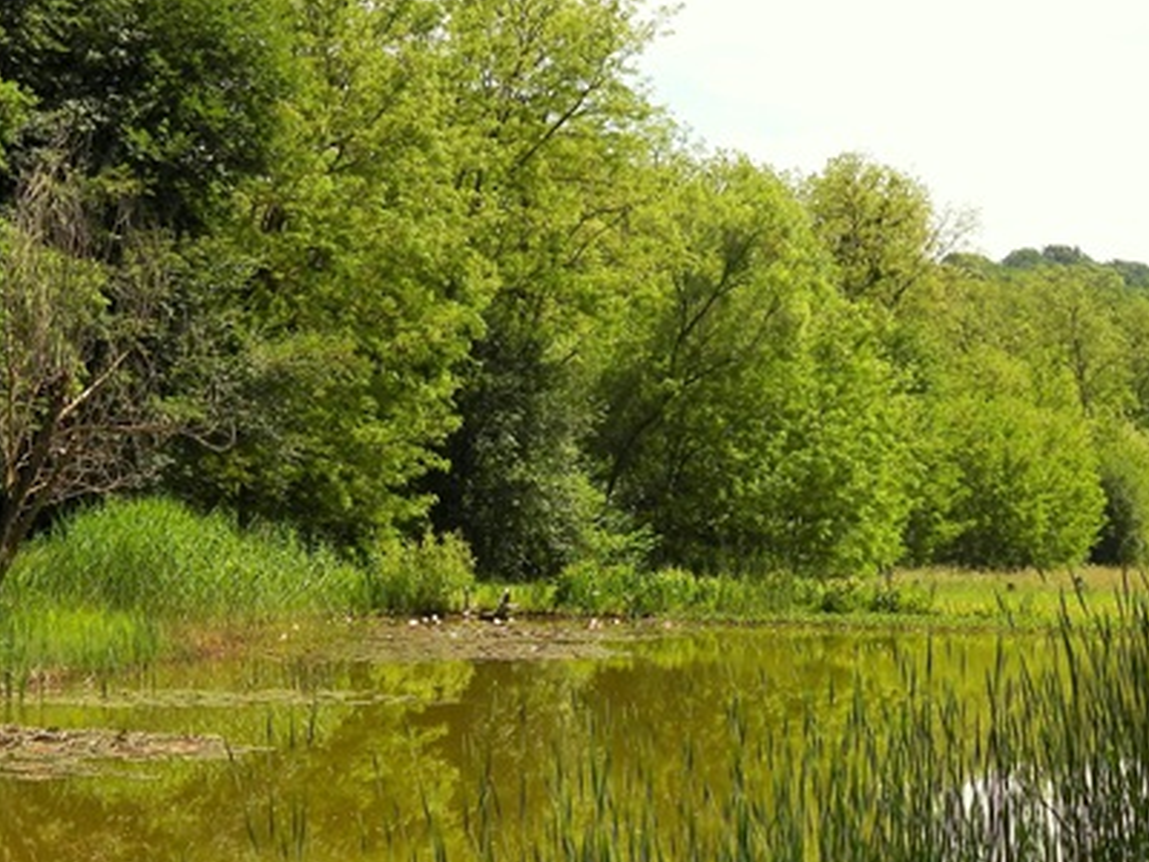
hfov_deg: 19.6
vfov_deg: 14.8
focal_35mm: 100
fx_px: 3319
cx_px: 664
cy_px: 483
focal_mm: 8.9
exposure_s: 1/1250
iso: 100
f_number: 3.5
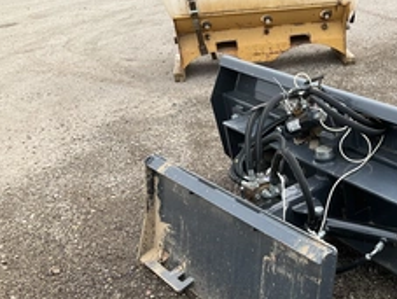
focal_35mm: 51
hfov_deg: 35.8
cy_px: 240
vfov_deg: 28.0
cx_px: 336
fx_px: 586
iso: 25
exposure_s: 1/386
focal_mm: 3
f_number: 1.8
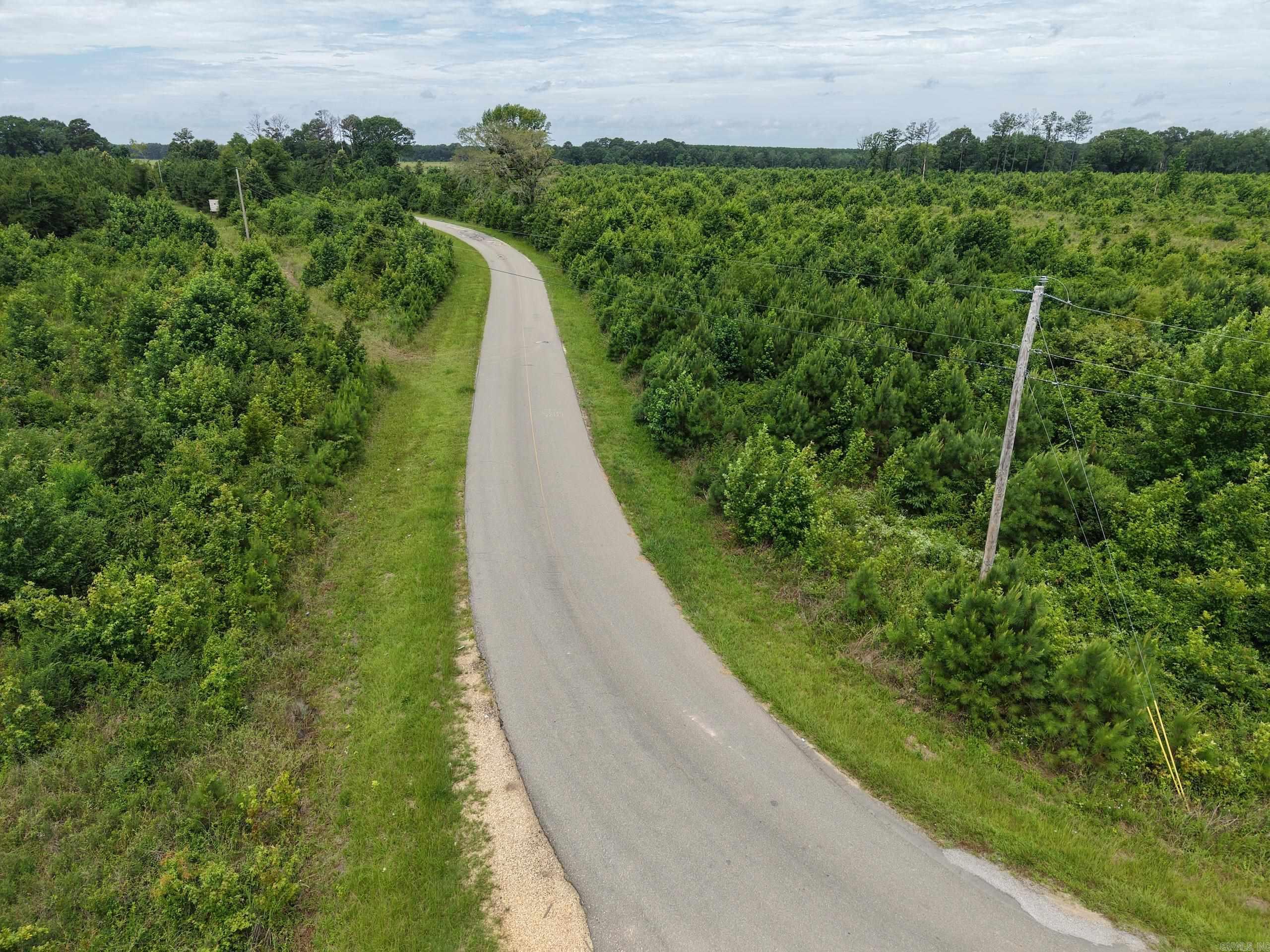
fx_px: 881
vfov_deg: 56.8
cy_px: 476
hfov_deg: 71.6
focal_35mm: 24
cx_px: 635
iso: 200
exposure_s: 1/3200
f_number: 1.8
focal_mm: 8.67
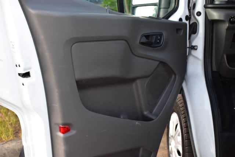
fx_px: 284
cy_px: 78
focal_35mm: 44
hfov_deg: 45.0
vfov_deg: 30.8
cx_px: 118
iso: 400
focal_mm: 29
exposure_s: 1/15
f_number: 6.3
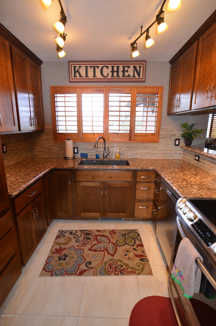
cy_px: 163
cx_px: 108
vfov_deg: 92.6
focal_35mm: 17
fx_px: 156
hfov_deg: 69.4
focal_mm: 11.5
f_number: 2.8
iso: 400
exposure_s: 1/100
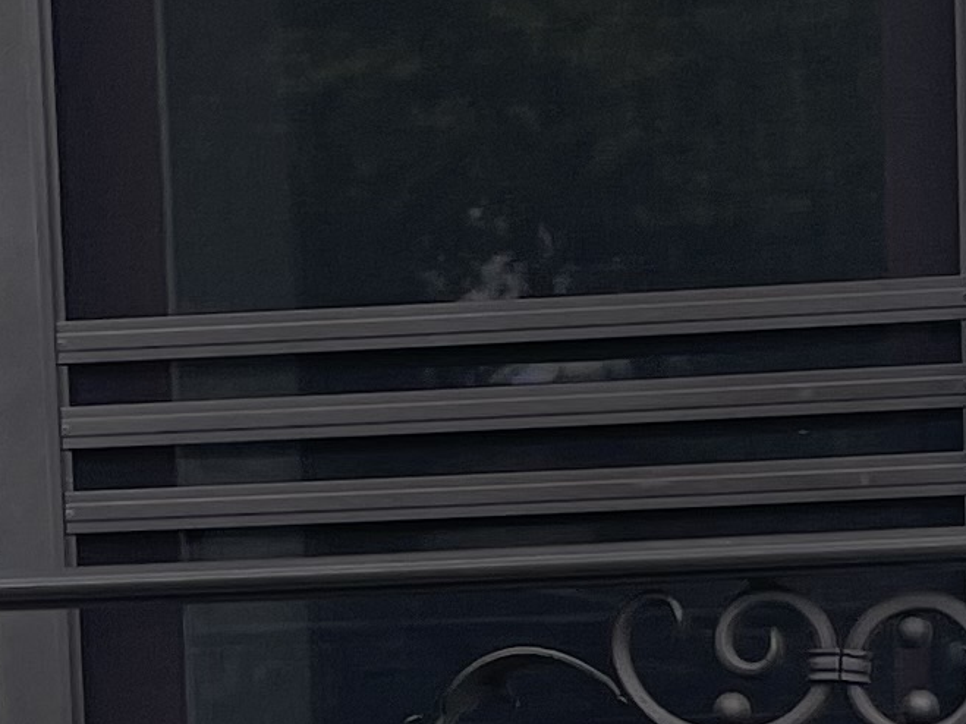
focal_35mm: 159
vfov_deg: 9.0
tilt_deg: -7.7
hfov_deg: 12.4
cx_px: 412
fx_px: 4436
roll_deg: +2.1
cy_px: 1269
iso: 32
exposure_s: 1/314
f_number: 1.6
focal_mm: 4.2
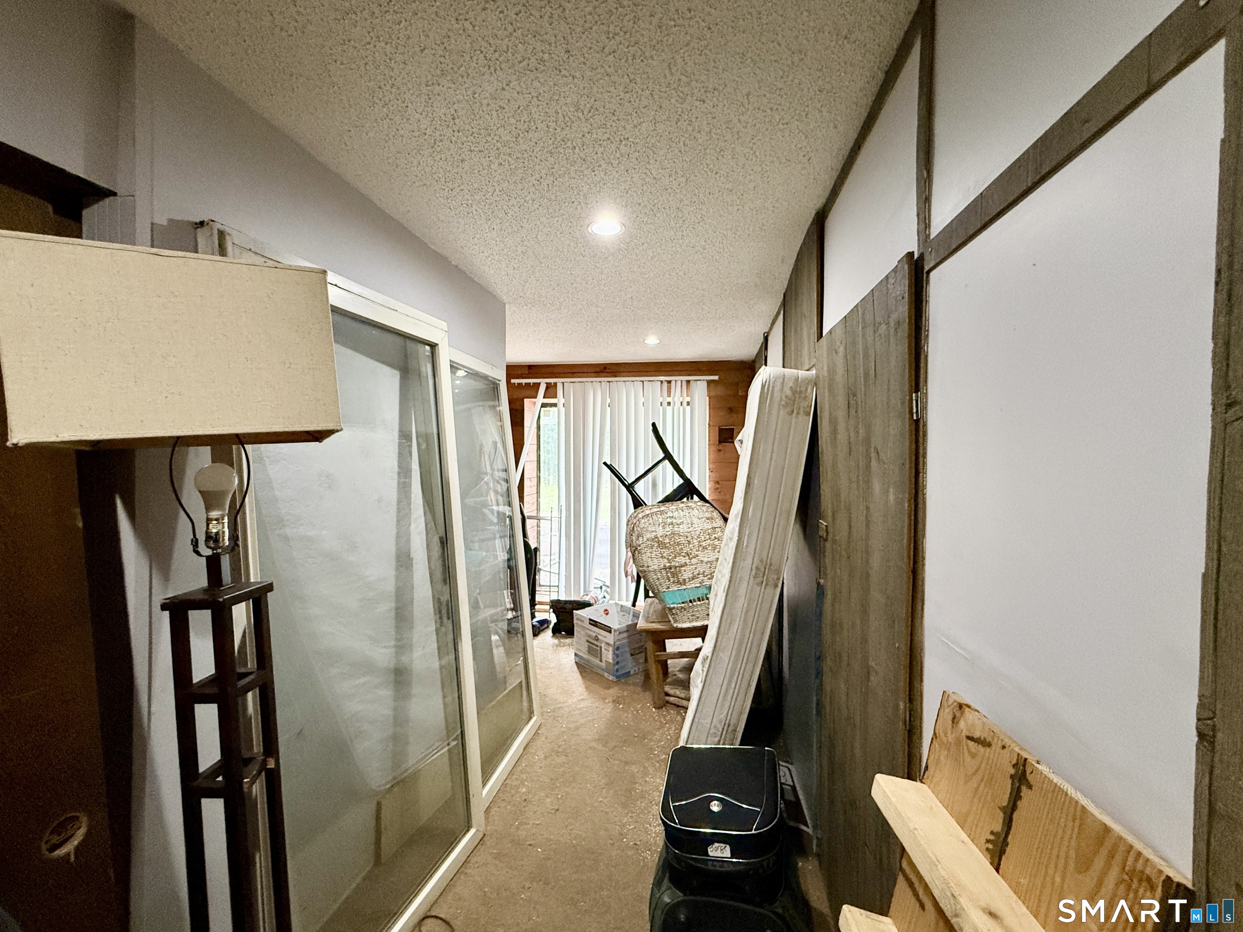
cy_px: 466
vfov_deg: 85.7
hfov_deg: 102.1
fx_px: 503
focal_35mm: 14
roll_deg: +1.1
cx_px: 622
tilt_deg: -1.8
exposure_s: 1/60
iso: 500
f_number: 2.2
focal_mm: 2.22
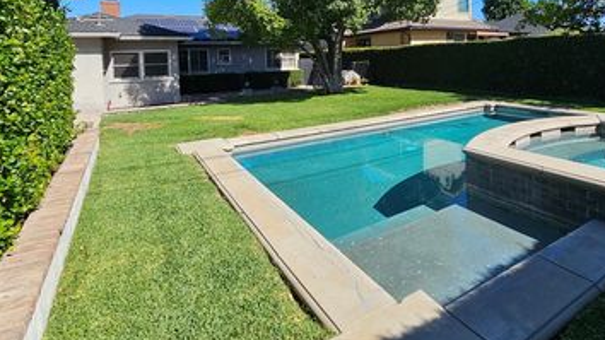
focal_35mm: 20
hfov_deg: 86.2
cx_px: 342
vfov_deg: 52.1
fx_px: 321
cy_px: 66
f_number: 2.2
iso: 50
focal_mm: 2.2
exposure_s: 1/2128
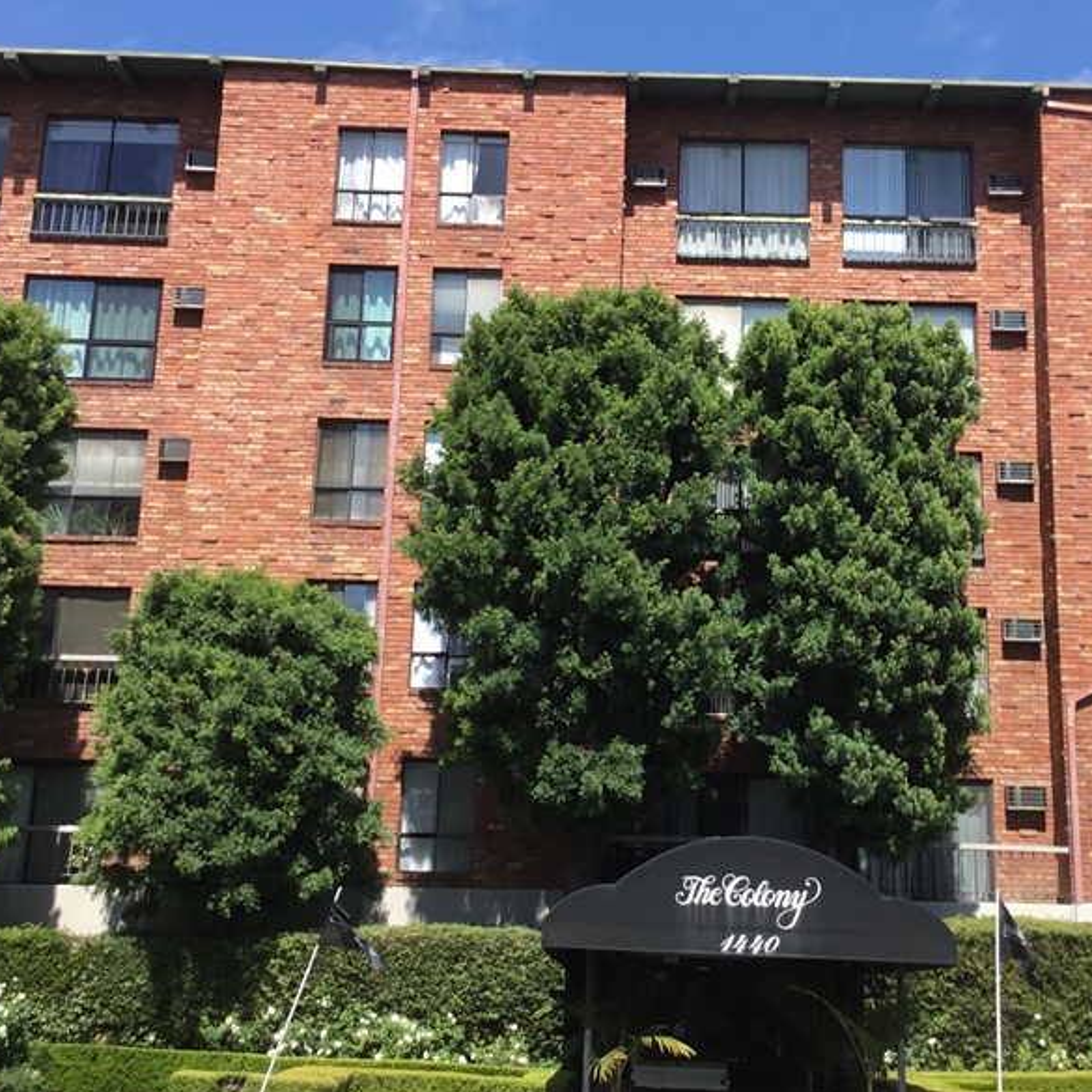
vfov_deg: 35.4
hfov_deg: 35.2
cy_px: 534
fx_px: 1713
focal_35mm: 48
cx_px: 661
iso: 25
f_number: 2.4
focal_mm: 3.3
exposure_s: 1/631
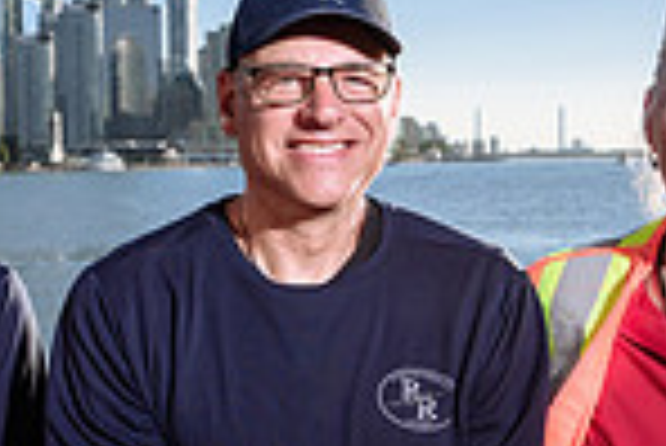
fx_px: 1889
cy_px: 268
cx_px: 0
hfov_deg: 19.4
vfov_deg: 13.4
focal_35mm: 102
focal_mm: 26
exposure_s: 1/250
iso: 64
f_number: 5.6
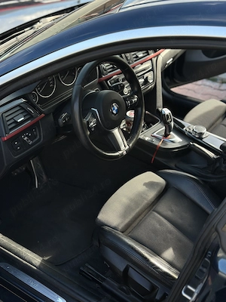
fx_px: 418
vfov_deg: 39.7
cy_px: 151
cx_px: 113
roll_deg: -2.3
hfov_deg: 30.3
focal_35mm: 48
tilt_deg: -35.5
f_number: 1.78
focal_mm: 6.86
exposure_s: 1/444
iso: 80
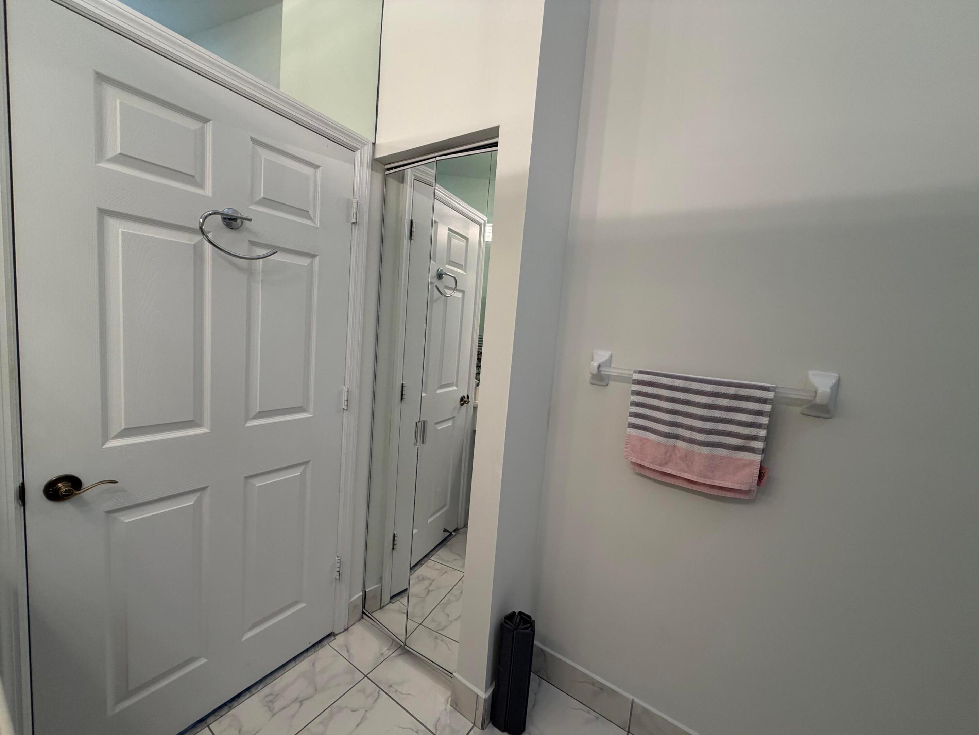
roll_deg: -3.6
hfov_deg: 102.1
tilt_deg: -5.9
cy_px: 368
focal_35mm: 14
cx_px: 490
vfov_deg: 85.7
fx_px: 396
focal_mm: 2.22
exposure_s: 1/120
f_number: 2.2
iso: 125
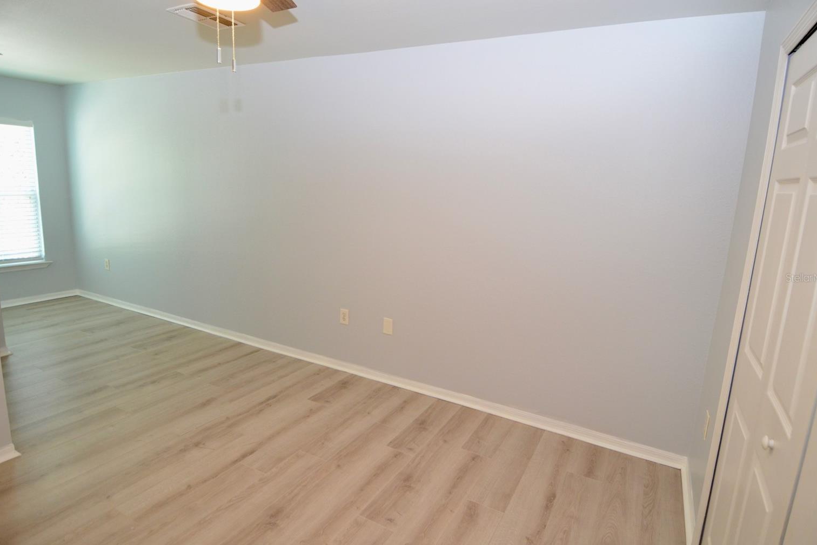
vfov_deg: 64.6
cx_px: 401
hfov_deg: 86.9
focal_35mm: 19
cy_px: 278
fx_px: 431
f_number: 4
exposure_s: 1/60
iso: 900
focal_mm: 12
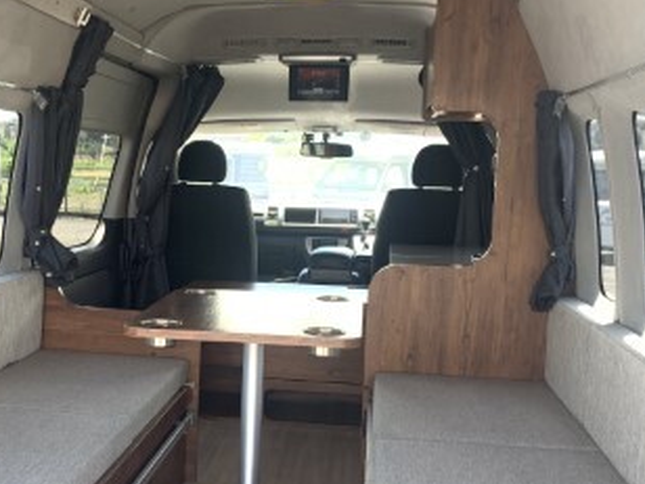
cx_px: 174
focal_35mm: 54
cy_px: 314
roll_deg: -1.0
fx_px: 1006
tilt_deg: -9.3
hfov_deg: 34.9
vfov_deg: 26.9
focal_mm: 4.25
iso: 32
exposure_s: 1/122
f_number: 1.8
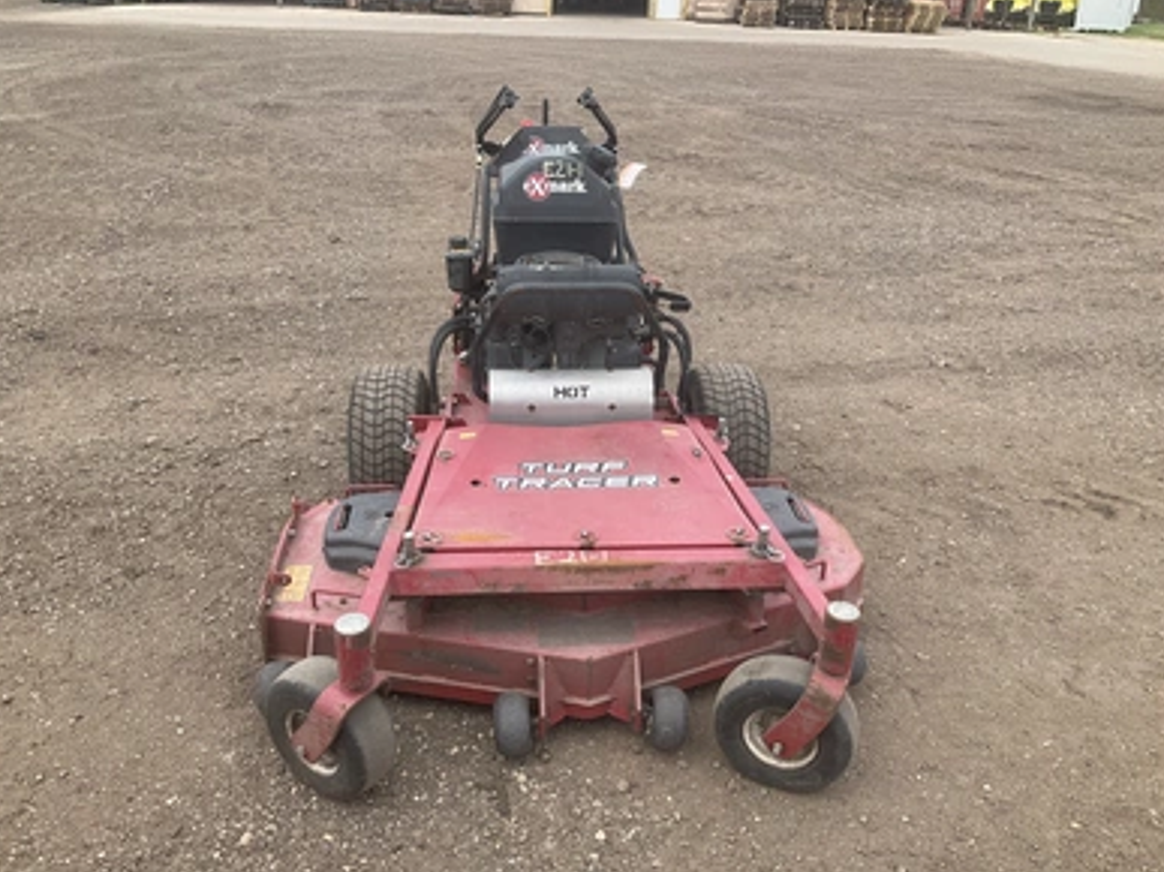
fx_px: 1008
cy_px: 439
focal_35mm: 30
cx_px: 580
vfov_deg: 46.8
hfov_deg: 60.0
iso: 25
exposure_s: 1/749
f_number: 1.8
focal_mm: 3
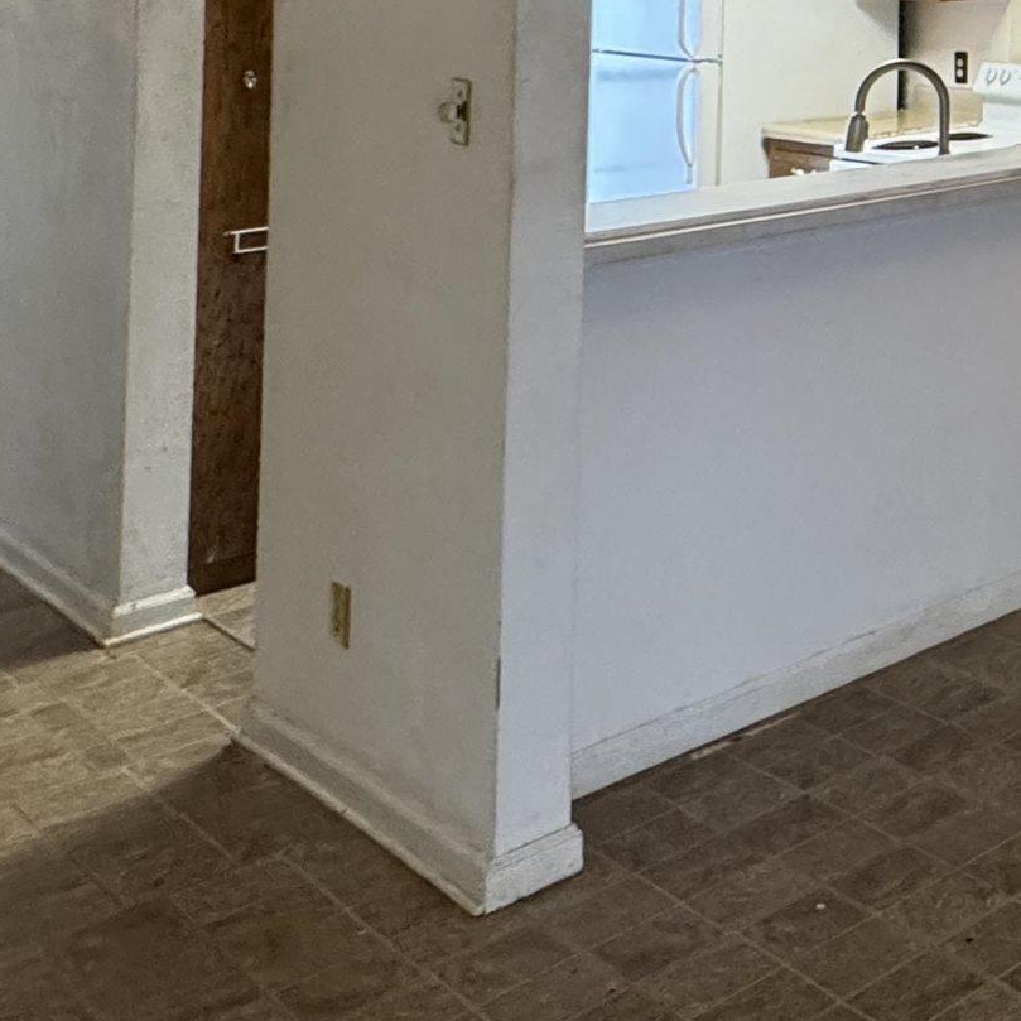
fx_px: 1568
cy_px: -120
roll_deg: -0.3
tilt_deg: +1.2
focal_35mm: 47
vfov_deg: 31.7
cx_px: 1623
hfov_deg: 25.0
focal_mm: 2.22
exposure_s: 1/60
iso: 320
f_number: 2.2
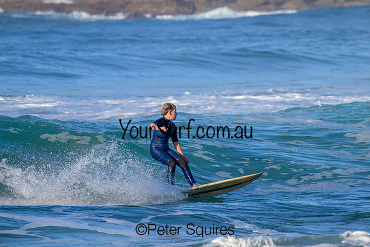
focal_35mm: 470
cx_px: 185
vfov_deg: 2.9
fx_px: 4831
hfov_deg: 4.4
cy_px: 124
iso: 1100
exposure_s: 1/2000
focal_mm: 470
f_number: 10
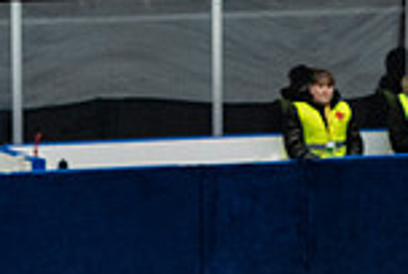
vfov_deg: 2.6
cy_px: 506
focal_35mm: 526
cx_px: 601
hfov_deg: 3.9
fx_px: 5973
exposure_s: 1/500
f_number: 4
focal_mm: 92
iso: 1400
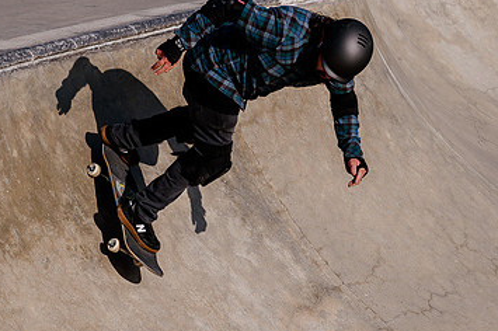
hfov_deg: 13.1
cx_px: 294
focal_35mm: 157
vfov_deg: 8.7
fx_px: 2170
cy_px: 153
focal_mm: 86
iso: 200
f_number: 11
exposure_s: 1/640
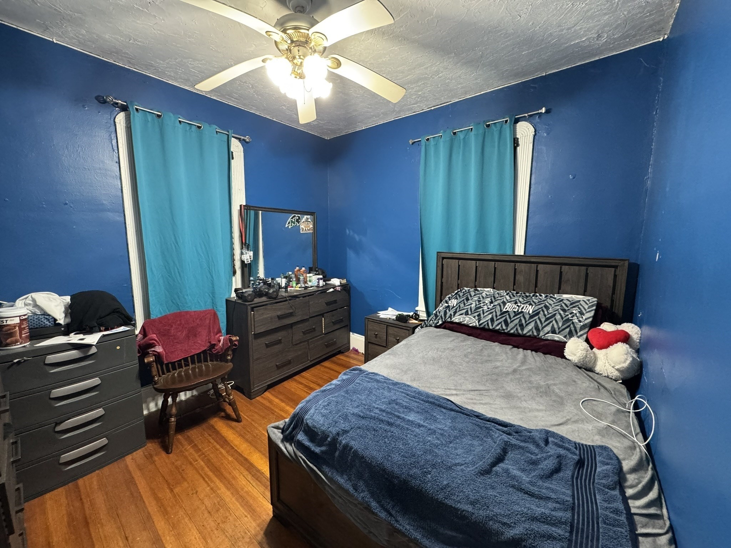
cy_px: 274
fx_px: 296
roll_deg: -0.1
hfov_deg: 102.1
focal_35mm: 14
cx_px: 366
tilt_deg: -8.0
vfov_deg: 85.7
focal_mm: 2.22
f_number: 2.2
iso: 640
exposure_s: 1/60
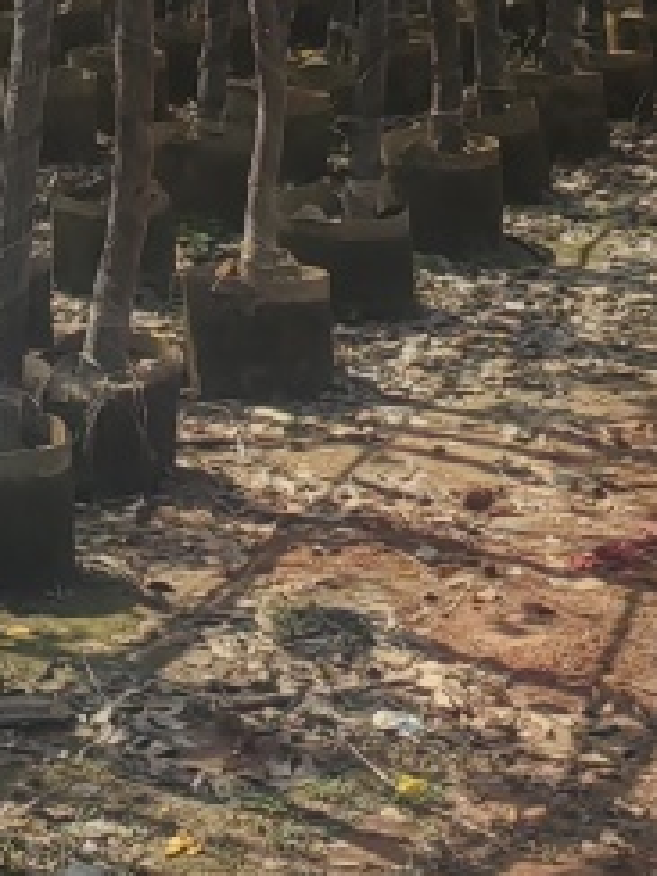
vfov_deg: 14.7
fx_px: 2986
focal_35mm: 118
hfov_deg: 12.1
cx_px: -251
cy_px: -670
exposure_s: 1/5714
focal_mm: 5.52
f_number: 1.9
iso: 50
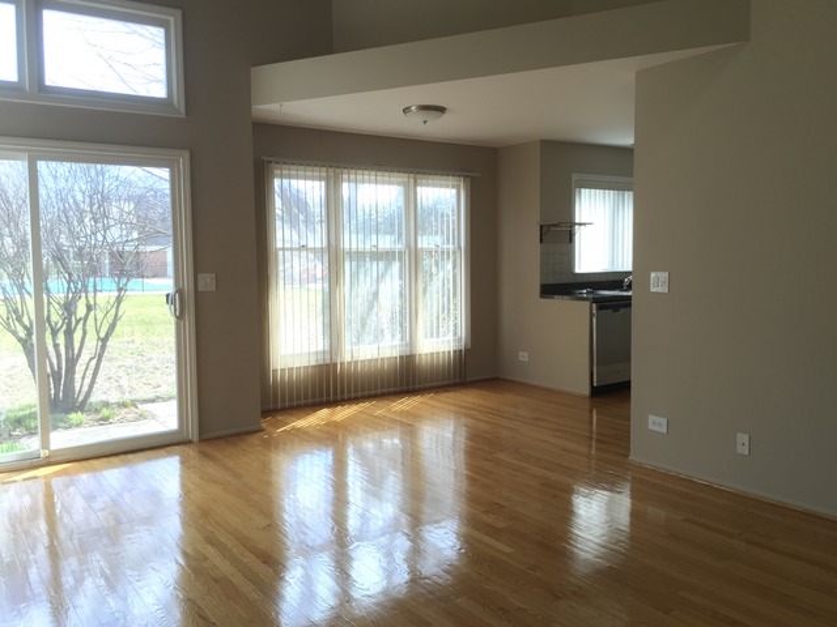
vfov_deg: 48.2
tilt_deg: -4.3
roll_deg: -0.3
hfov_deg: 61.7
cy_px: 314
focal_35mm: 29
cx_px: 418
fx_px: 701
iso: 32
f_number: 2.2
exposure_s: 1/60
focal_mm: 4.15
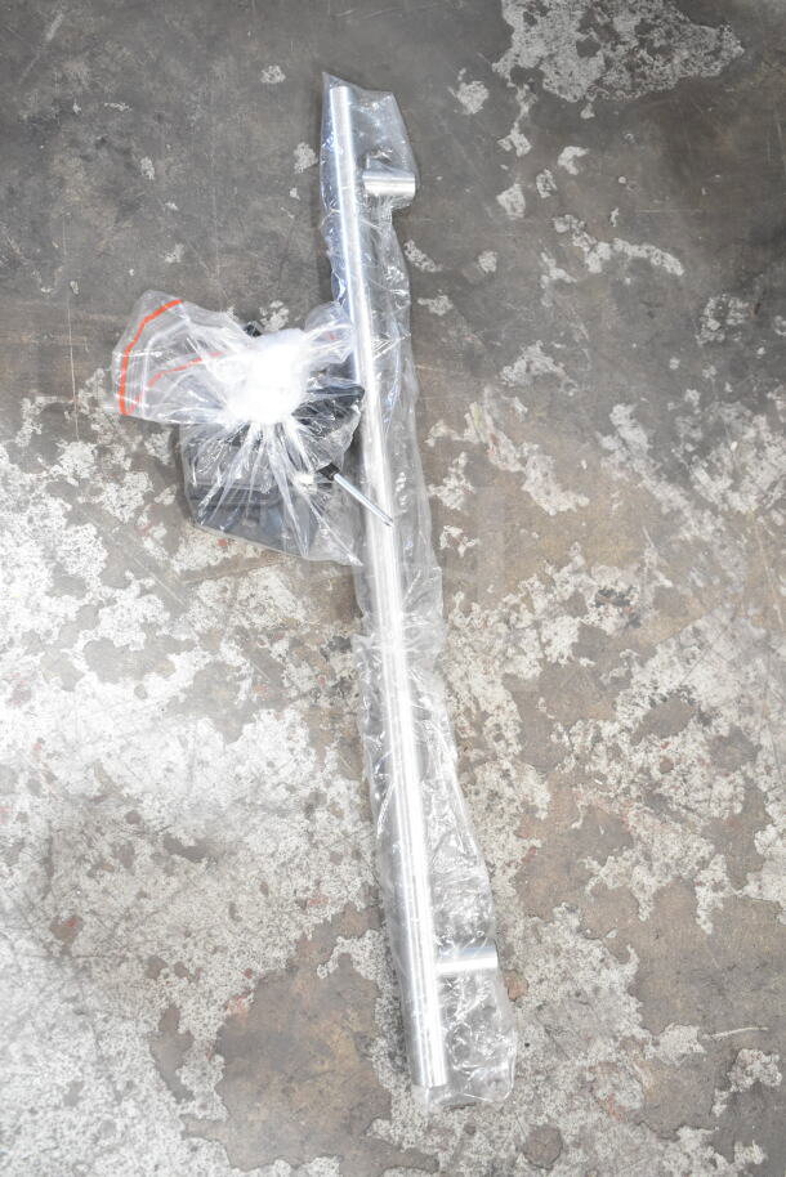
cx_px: 393
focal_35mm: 36
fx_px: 1178
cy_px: 588
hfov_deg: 36.9
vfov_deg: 53.1
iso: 1600
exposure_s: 1/50
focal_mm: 24
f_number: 4
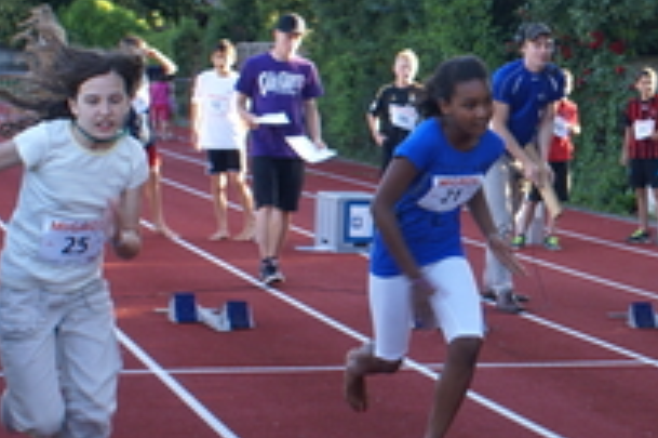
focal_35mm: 104
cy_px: 102
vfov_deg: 13.1
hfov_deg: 18.8
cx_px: 752
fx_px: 1899
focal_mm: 26
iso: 200
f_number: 4.5
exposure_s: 1/125
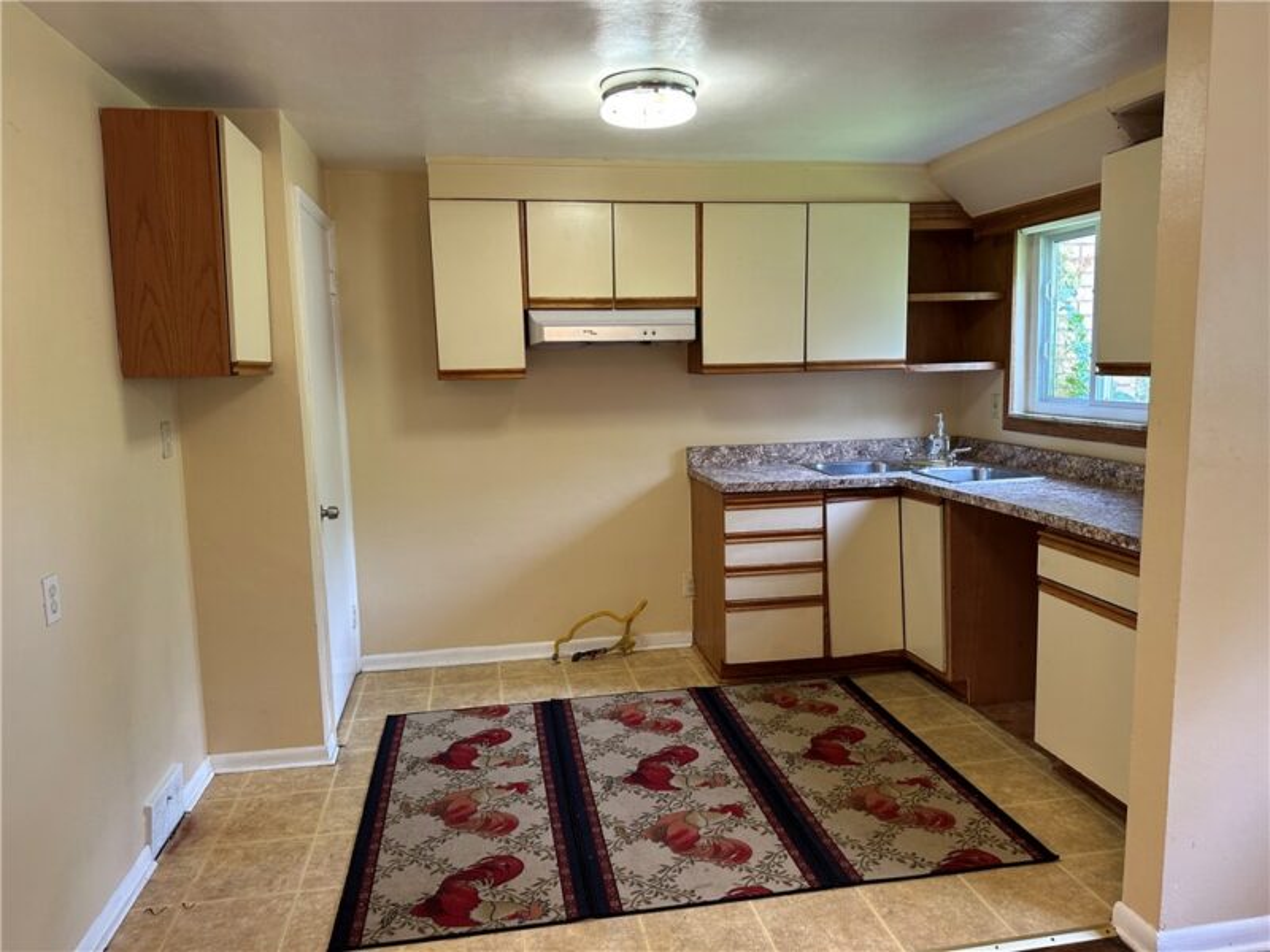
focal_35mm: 24
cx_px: 635
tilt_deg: -7.7
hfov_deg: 71.6
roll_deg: +1.5
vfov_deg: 56.8
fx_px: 881
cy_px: 476
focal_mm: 6.86
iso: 125
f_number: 1.78
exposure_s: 1/60
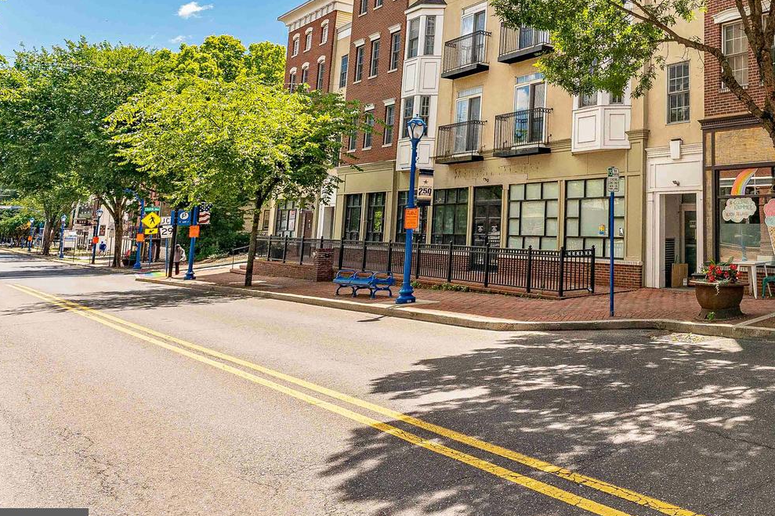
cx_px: 717
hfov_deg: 54.3
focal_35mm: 29
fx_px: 624
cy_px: 31
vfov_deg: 40.7
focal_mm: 14
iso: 250
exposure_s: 1/500
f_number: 9
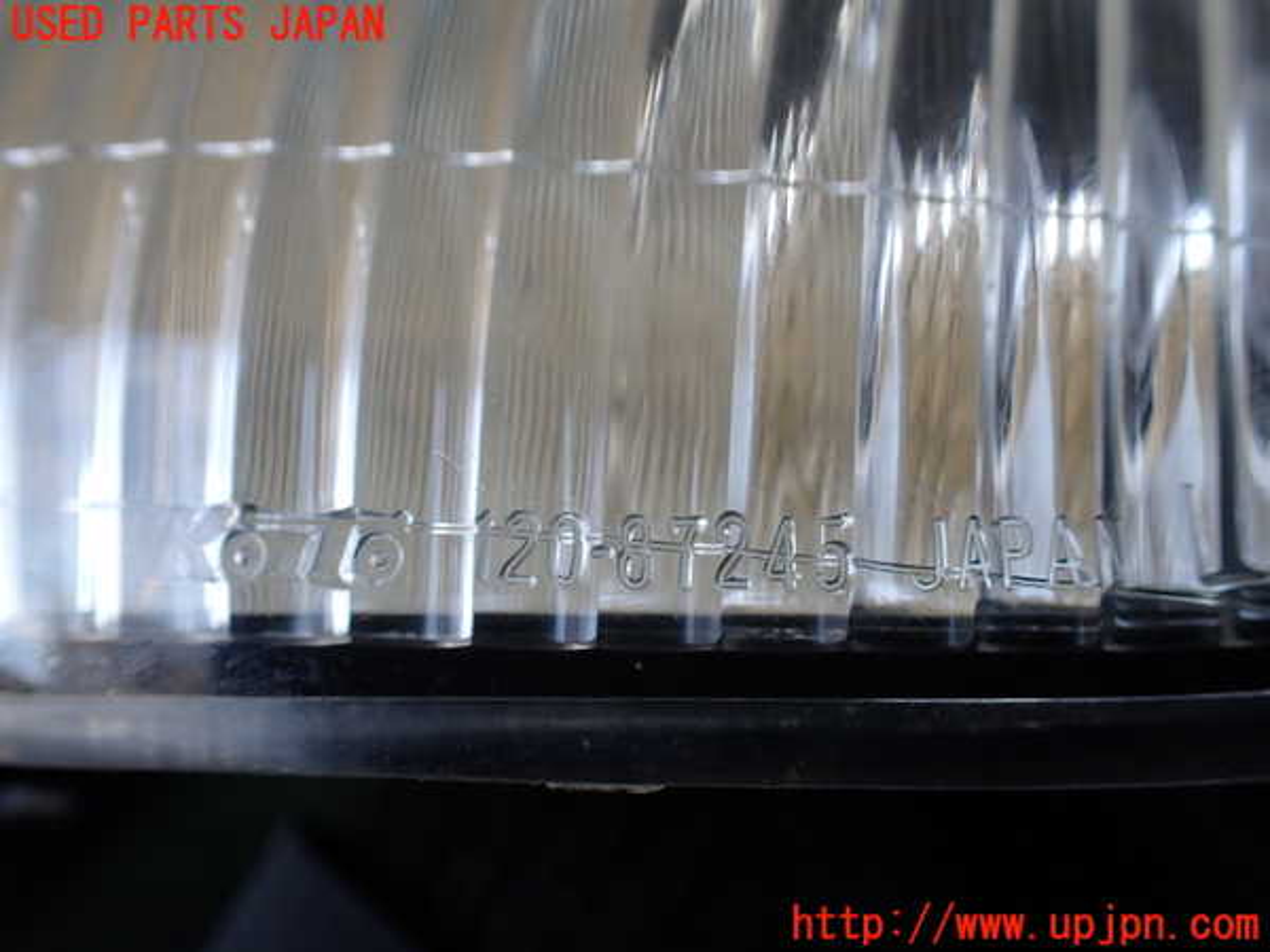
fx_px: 1101
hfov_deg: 60.0
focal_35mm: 30
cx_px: 635
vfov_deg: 46.8
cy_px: 476
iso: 100
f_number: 2.3
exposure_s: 1/160
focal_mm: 5.4
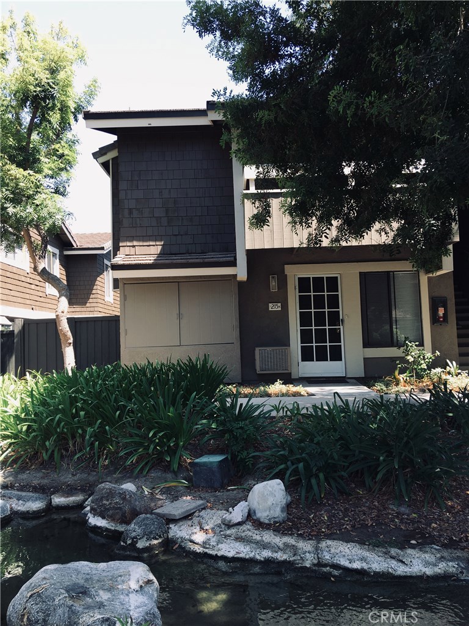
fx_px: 524
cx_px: 234
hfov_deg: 48.2
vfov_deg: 61.7
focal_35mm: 29
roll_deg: +1.0
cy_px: 313
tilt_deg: +3.3
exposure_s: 1/206
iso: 25
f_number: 2.2
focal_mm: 4.15
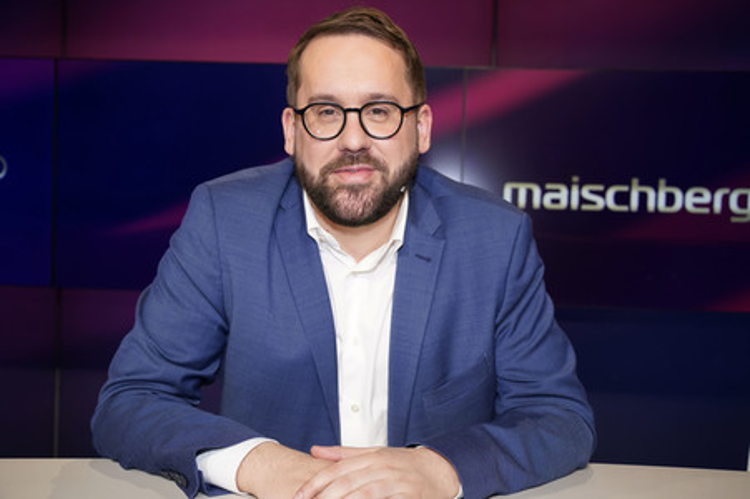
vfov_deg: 32.6
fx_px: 854
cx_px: 375
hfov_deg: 47.4
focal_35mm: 41
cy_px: 250
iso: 1600
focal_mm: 41
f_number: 5
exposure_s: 1/160
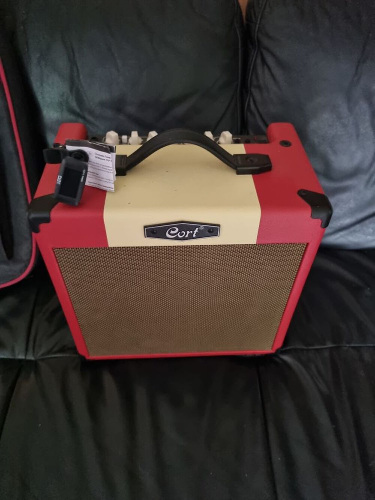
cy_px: 250
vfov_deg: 67.3
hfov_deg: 53.1
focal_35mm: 26
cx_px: 188
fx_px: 375
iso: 1250
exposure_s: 1/17
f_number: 1.8
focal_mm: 5.4
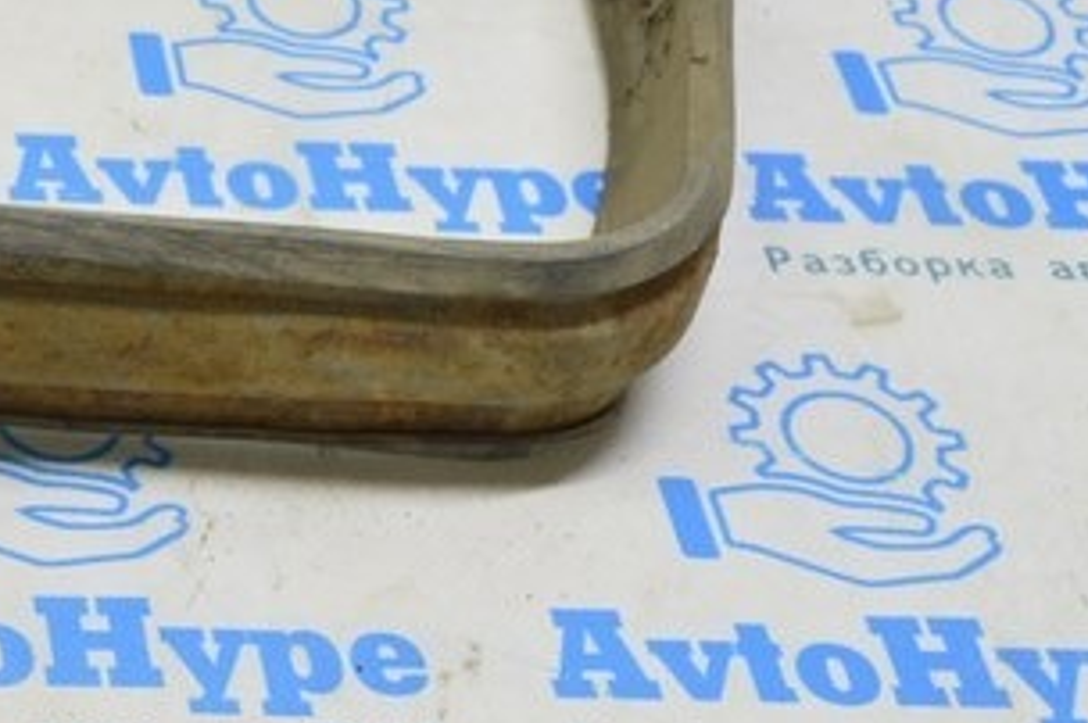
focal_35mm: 111
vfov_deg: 12.3
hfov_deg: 16.4
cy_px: 438
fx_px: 3351
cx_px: -673
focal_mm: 22
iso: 400
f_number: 5.6
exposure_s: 1/20
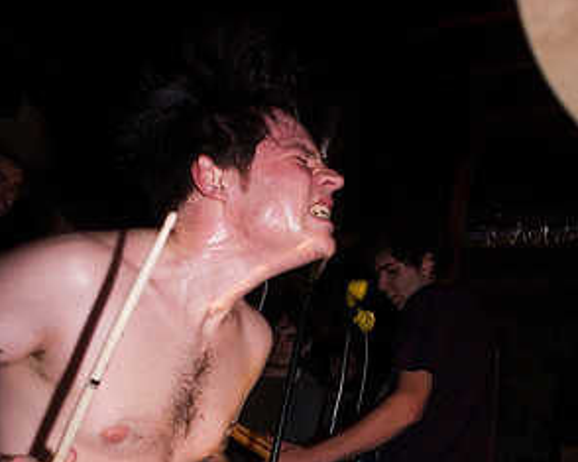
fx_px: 735
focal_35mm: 43
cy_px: 391
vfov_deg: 33.5
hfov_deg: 42.9
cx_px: 292
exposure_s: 1/10
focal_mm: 20
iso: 800
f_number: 3.2
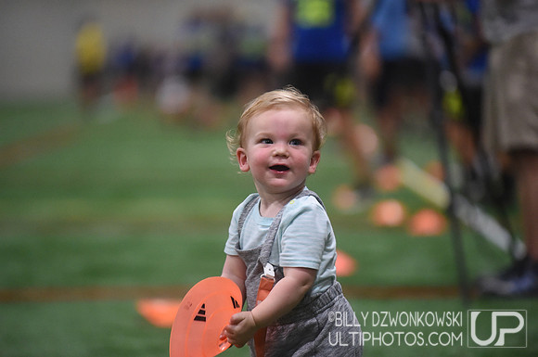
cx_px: 269
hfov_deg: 10.3
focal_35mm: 200
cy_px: 178
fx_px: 2985
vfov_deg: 6.8
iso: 10000
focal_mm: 200
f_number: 2.8
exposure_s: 1/500
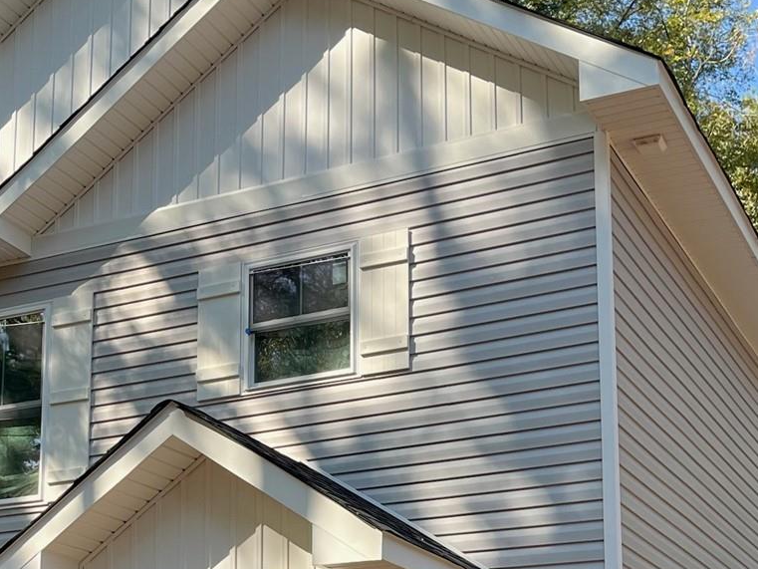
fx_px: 1533
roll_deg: -0.5
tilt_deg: +10.7
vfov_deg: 20.4
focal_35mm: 70
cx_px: 301
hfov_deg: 27.7
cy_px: 561
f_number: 1.6
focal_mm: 5.1
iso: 50
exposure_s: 1/742
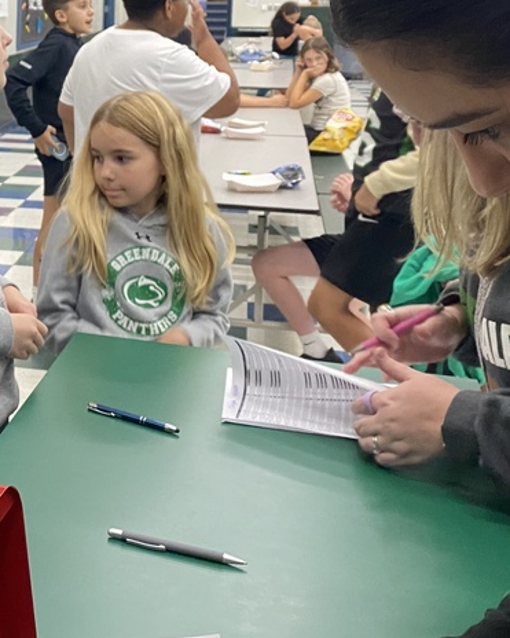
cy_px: 132
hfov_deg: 25.5
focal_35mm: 56
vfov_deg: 32.7
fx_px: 1057
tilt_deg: -9.4
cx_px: -27
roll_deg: -0.5
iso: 200
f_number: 1.8
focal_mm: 4.25
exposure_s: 1/60
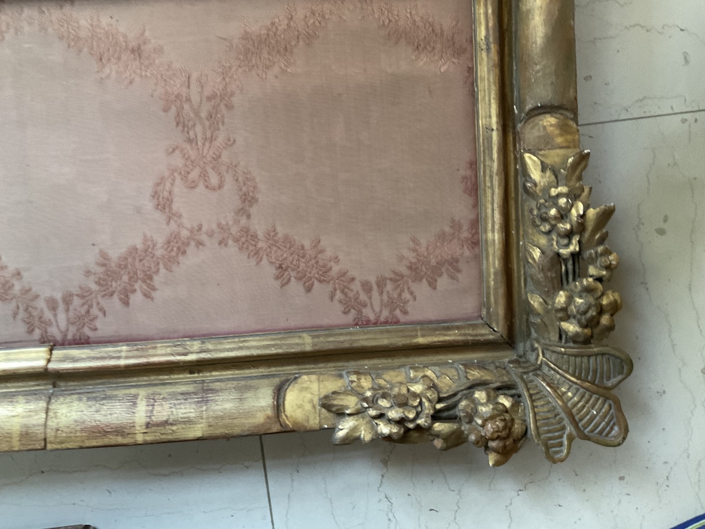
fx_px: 591
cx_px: 352
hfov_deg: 61.7
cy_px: 264
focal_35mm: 29
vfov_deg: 48.2
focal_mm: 3
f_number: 1.8
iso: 250
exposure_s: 1/40
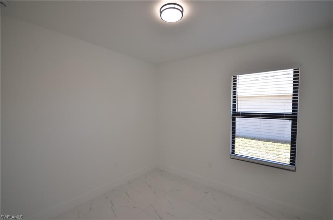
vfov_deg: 77.0
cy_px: 110
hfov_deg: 100.5
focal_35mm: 15
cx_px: 166
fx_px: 138
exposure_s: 1/100
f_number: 5
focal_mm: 10
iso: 400
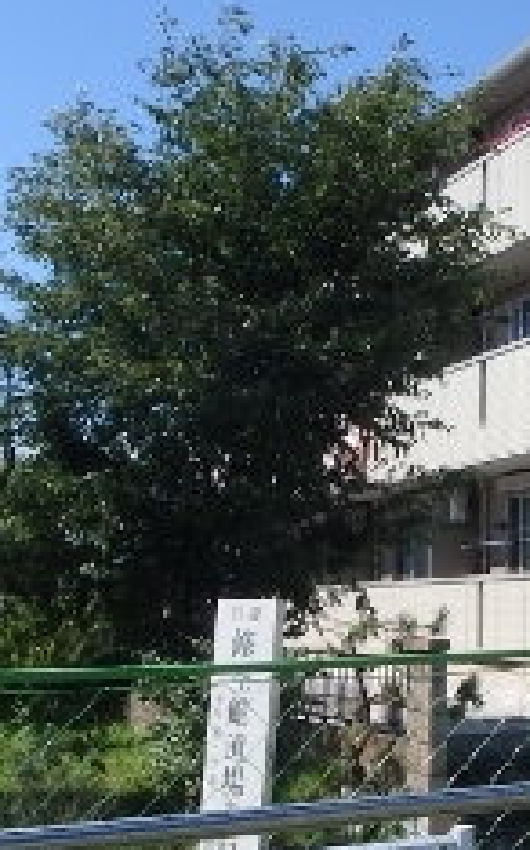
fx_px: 1411
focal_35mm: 61
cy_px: 425
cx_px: 693
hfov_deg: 19.6
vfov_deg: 33.5
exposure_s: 1/400
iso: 125
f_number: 6
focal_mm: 3.7
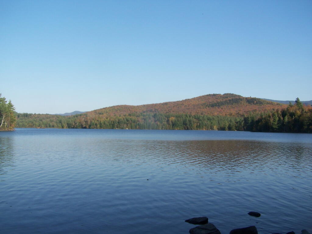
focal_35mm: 38
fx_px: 343
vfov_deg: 37.7
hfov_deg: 49.0
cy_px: 117
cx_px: 156
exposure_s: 1/640
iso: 80
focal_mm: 6.3
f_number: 4
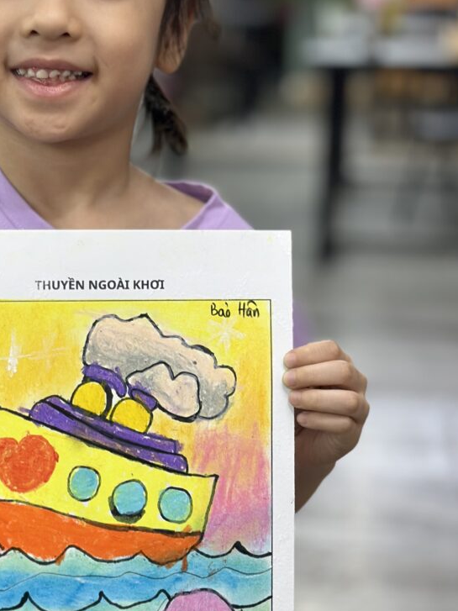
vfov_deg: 22.2
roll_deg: -1.5
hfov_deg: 16.7
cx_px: 96
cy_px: 274
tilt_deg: -11.0
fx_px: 1553
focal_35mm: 88
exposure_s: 1/50
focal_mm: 6.86
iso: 100
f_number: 1.78
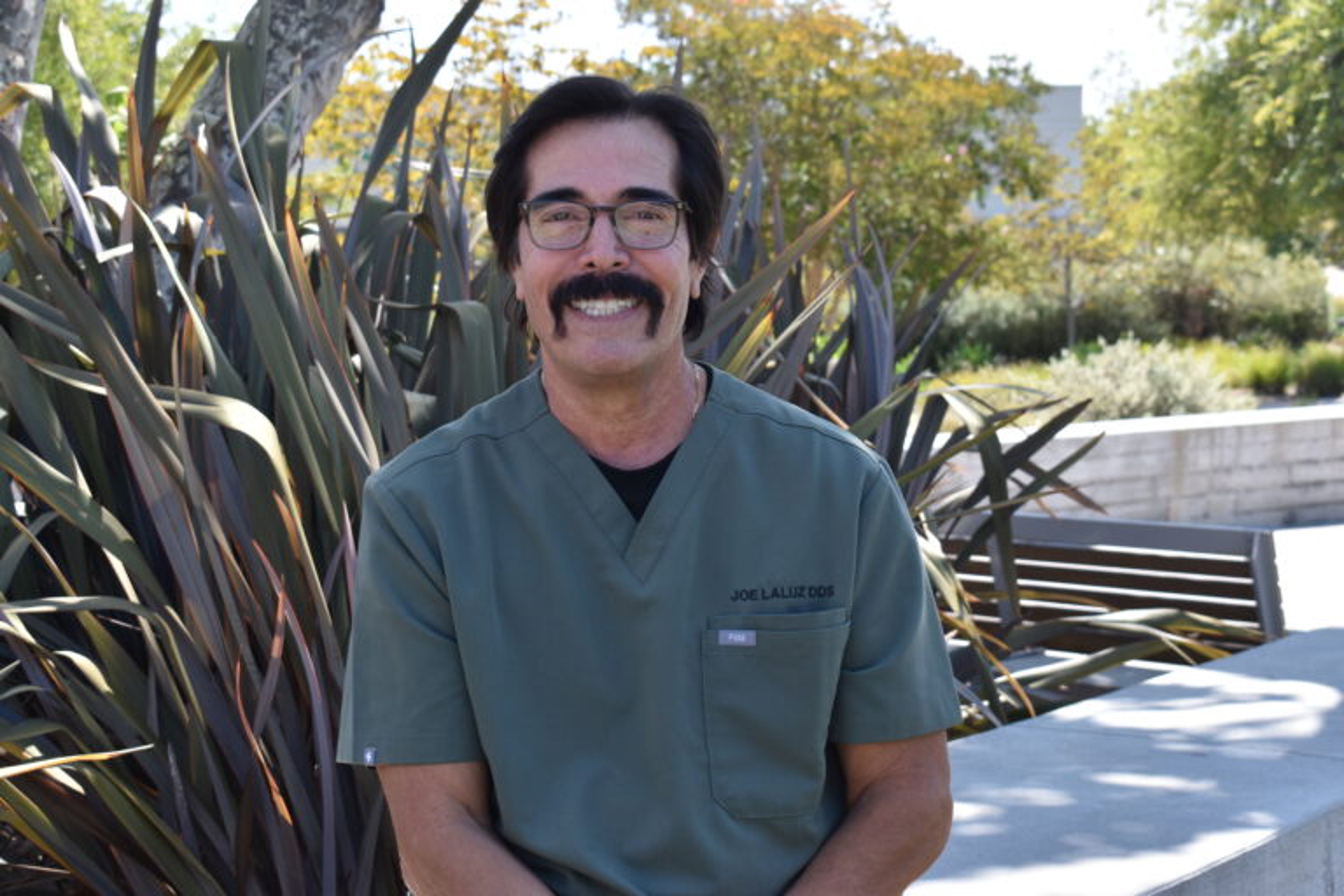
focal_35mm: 63
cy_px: 448
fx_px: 2352
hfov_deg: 31.9
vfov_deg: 21.6
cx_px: 672
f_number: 8
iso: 280
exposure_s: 1/250
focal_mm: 42
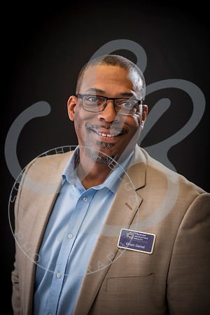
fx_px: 612
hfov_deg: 19.5
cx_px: 105
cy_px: 158
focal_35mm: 70
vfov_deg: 28.8
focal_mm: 70
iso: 100
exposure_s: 1/160
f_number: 2.8
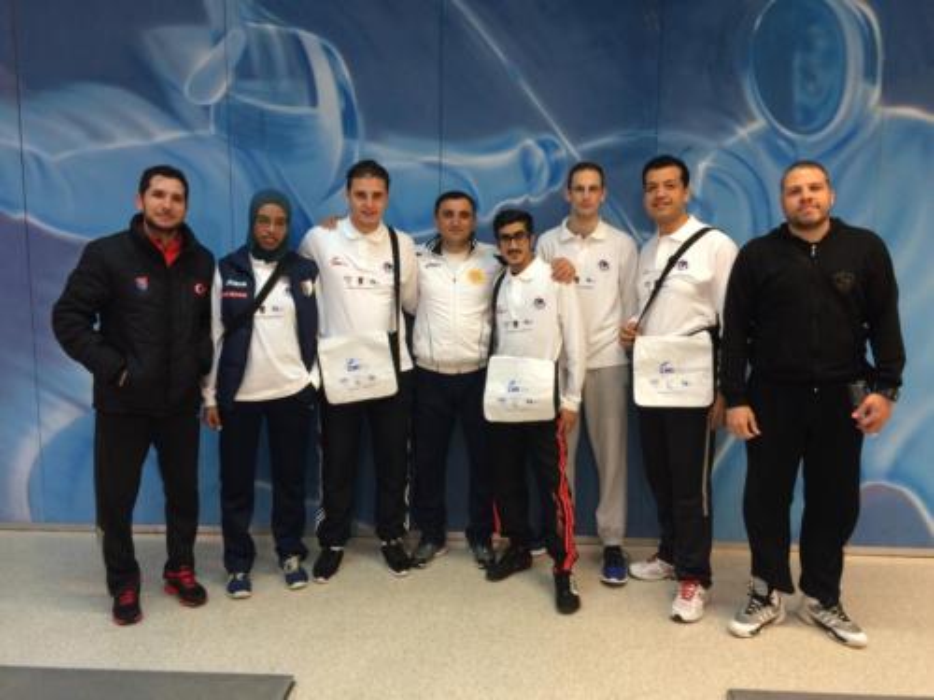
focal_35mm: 29
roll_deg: -0.5
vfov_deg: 48.2
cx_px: 467
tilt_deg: -10.5
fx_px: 782
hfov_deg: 61.7
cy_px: 350
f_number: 2.2
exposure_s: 1/33
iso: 64
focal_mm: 4.15
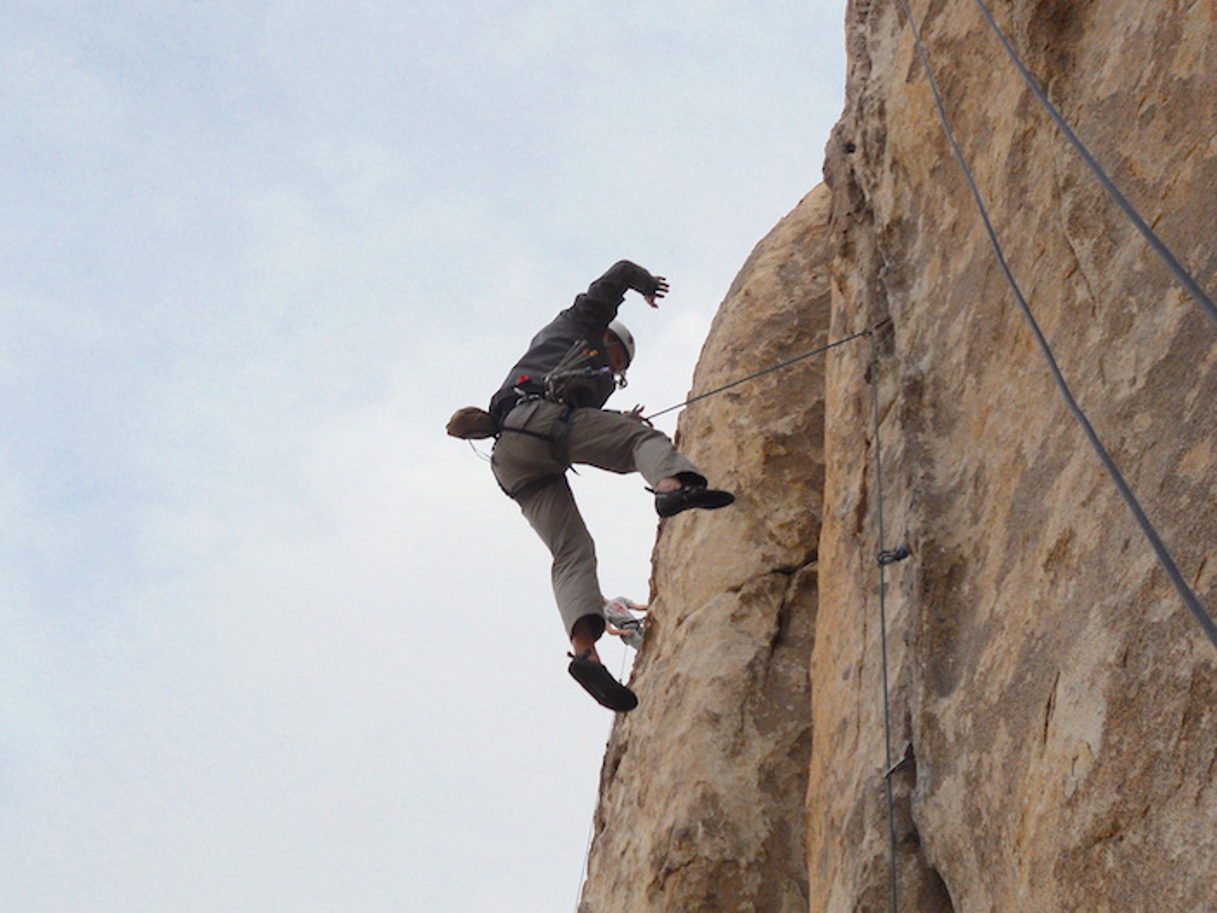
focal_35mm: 38
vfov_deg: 37.7
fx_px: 1336
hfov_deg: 49.0
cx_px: 608
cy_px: 456
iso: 80
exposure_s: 1/500
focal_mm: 6.9
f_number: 3.9
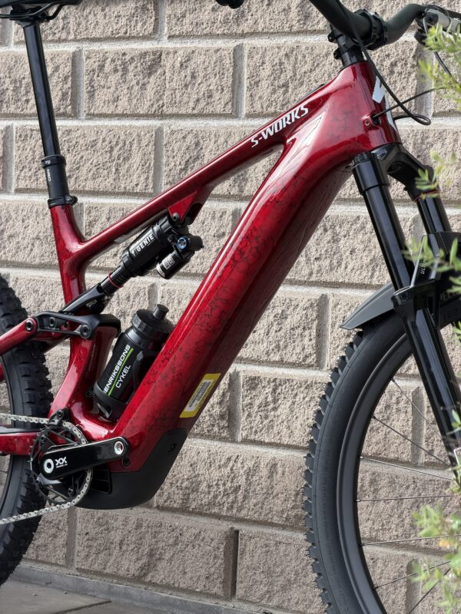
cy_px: 307
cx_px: 230
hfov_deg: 14.8
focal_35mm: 100
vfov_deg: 19.6
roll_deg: -2.6
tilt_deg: -3.2
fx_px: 1776
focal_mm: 16.89
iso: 50
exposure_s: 1/201
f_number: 2.8
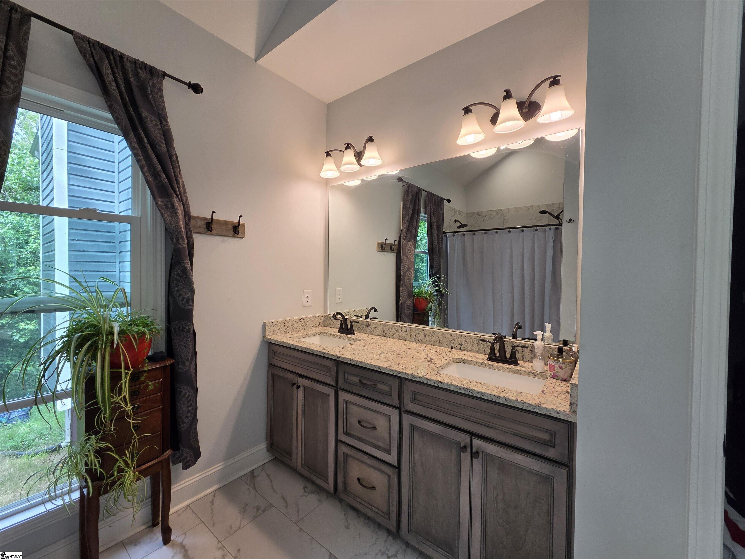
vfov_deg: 89.9
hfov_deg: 106.2
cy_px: 280
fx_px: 280
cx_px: 372
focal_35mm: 13
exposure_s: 1/120
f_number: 2.2
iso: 80
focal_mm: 2.2
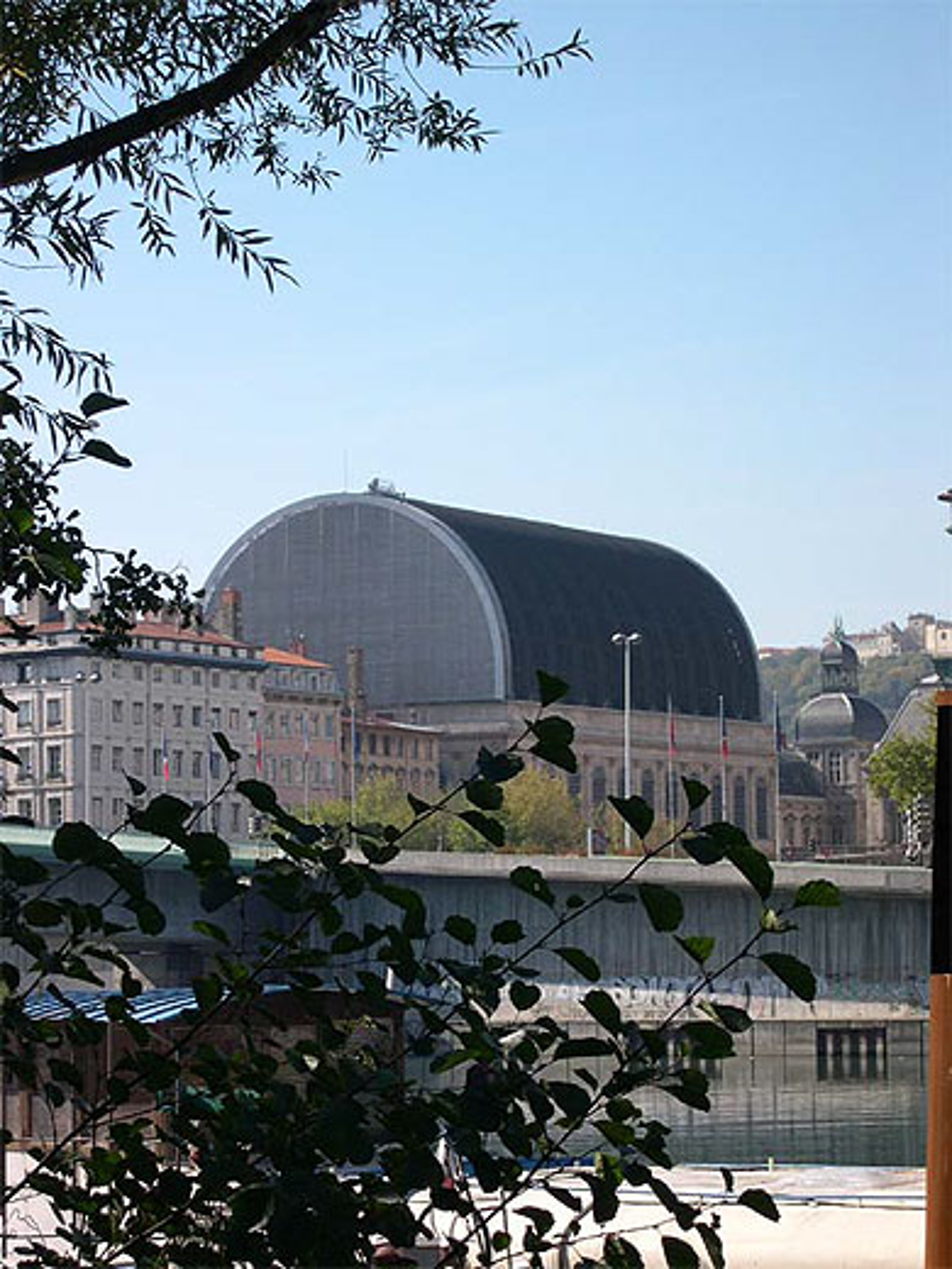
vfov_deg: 17.3
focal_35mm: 114
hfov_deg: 13.0
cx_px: 476
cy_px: 634
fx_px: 4180
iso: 100
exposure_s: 1/410
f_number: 4.9
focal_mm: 24
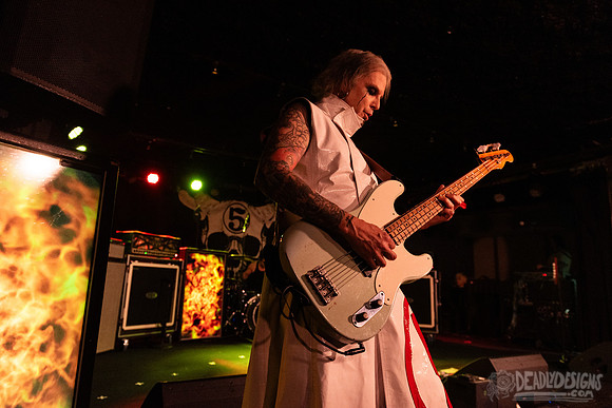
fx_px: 408
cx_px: 306
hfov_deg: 73.7
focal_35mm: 24
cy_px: 204
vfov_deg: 53.2
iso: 2000
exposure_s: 1/160
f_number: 3.5
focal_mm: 24
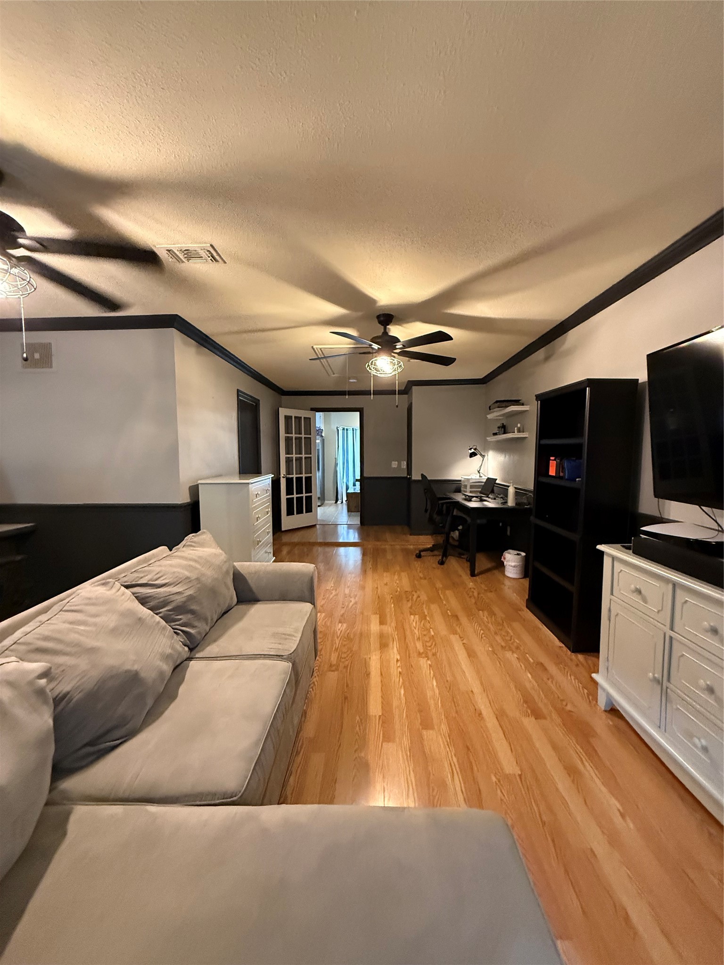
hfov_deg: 85.7
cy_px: 482
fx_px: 390
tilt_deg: -1.8
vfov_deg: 102.1
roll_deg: -1.7
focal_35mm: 14
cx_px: 362
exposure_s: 1/60
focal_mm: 2.22
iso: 800
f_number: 2.2
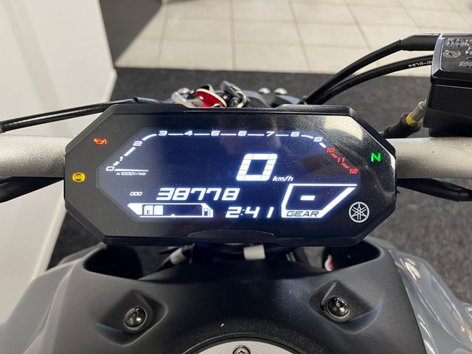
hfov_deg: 67.3
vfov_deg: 53.1
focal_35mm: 26
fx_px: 355
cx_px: 236
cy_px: 177
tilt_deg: -48.3
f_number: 1.6
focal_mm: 5.1
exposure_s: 1/56
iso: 200
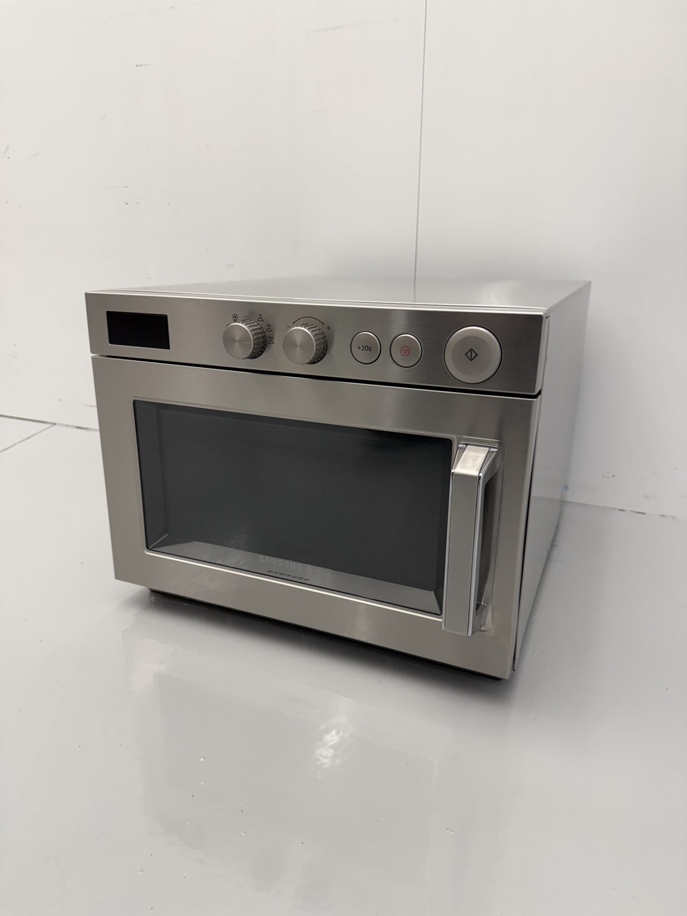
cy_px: 458
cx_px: 344
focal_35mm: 24
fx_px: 635
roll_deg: -0.9
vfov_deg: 71.6
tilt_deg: -18.3
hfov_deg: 56.8
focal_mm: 6.76
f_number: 1.78
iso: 160
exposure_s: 1/100
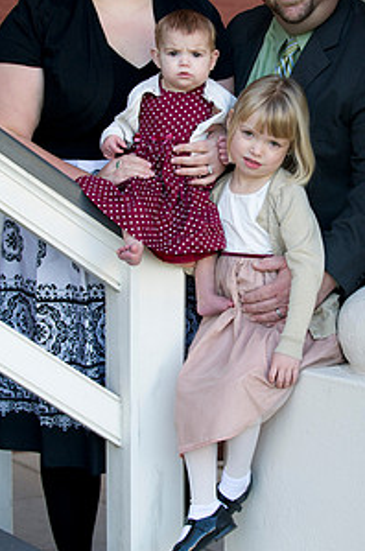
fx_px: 1726
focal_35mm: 113
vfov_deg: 18.1
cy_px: 232
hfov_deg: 12.1
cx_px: 228
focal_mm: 75
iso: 250
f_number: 3.2
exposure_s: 1/250
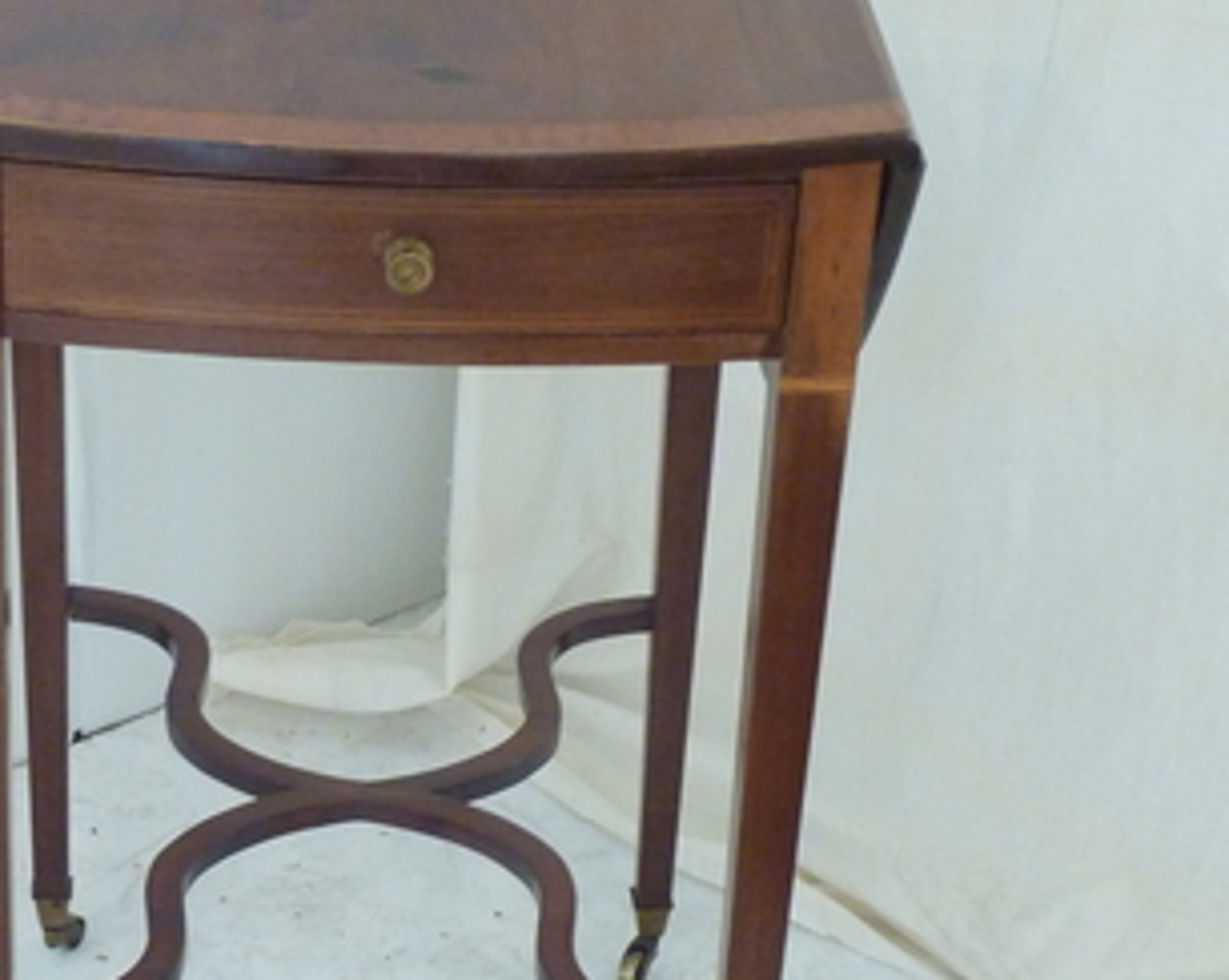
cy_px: 651
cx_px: 325
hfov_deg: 20.7
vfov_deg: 16.6
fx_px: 3342
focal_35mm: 92
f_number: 3.8
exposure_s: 1/15
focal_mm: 7.9
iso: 400
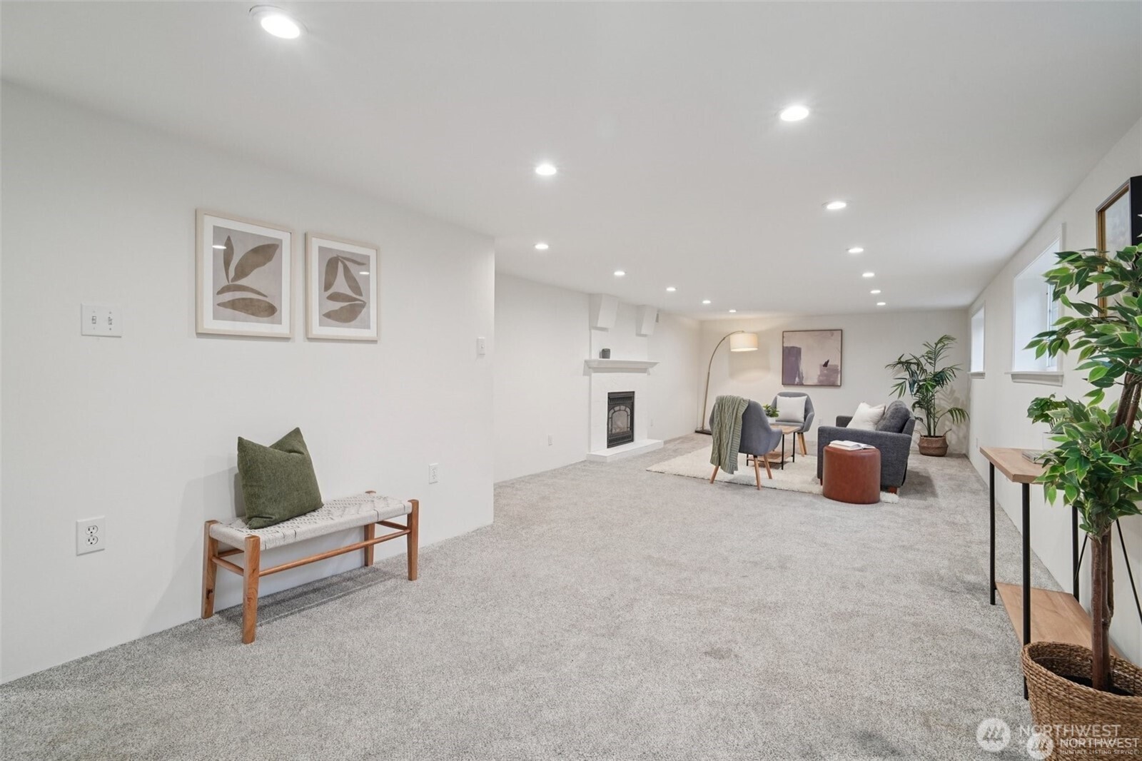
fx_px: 507
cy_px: 380
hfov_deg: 96.7
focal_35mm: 16
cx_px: 571
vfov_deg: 73.7
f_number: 8
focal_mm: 16
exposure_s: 1/30
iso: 1600
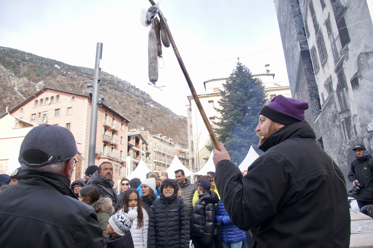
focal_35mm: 24
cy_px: 124
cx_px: 186
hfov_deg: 73.7
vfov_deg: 53.1
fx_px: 249
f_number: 4
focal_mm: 16
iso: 125
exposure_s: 1/160
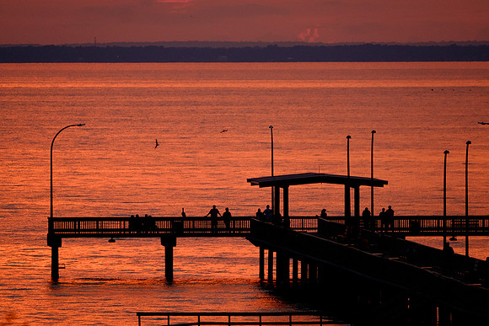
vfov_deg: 2.3
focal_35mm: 600
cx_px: 244
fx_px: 8152
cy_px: 163
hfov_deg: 3.4
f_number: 5.6
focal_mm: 400
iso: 1250
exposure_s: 1/125
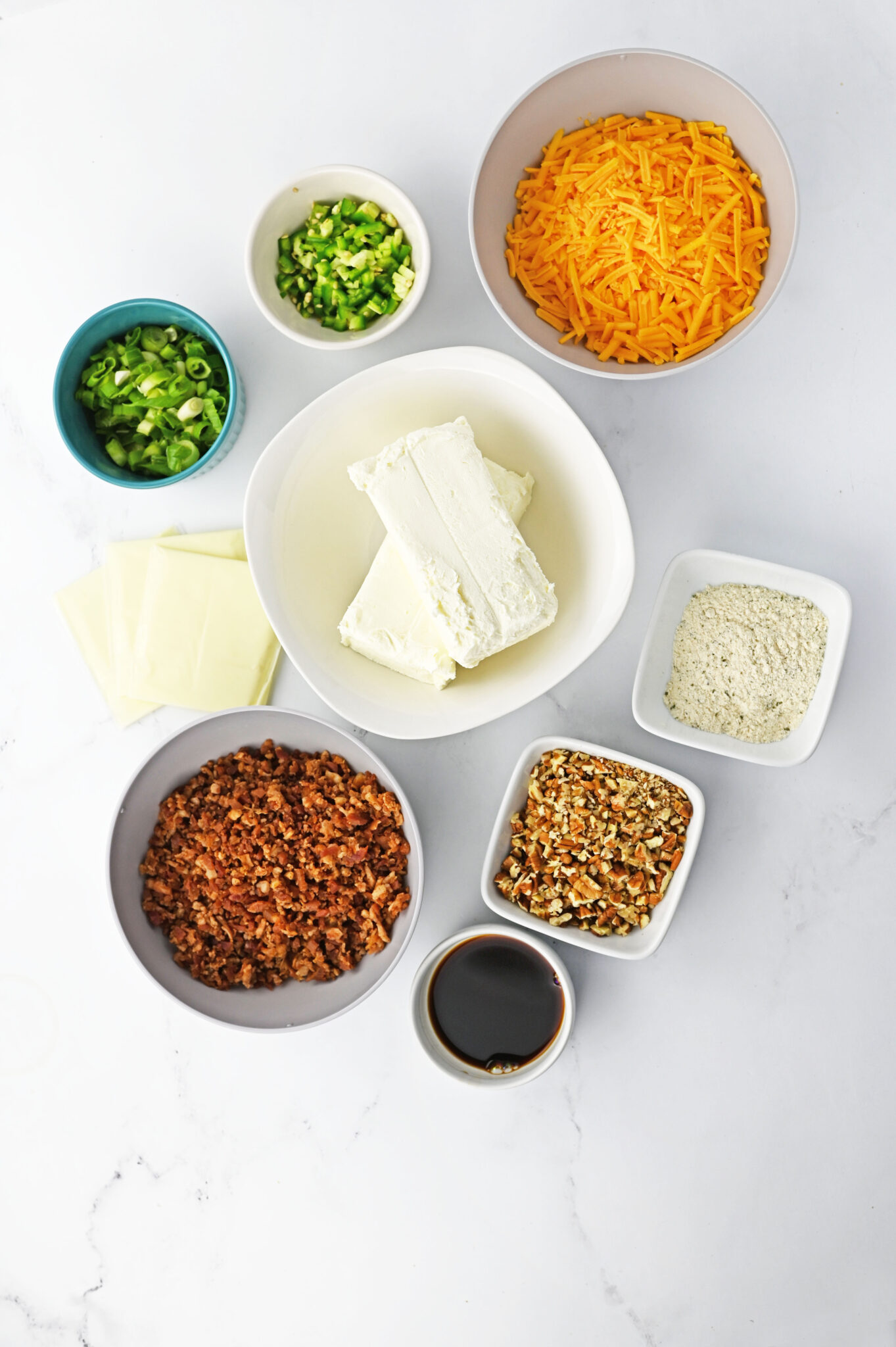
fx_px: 1869
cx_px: 448
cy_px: 674
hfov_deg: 27.0
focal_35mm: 50
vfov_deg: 39.6
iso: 320
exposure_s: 1/200
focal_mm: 50
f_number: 5.6
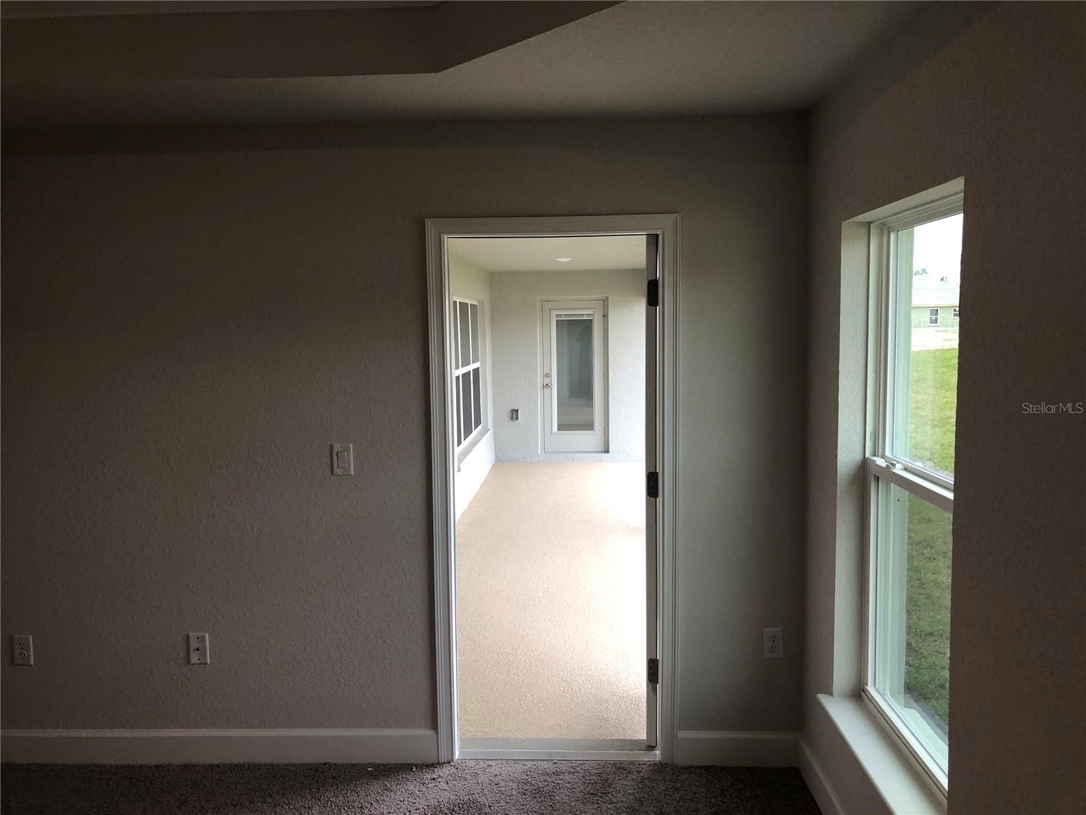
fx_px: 878
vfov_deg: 49.7
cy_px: 408
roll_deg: +1.8
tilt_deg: -7.0
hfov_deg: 63.4
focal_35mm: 28
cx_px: 543
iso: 25
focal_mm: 3.99
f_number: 1.8
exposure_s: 1/30
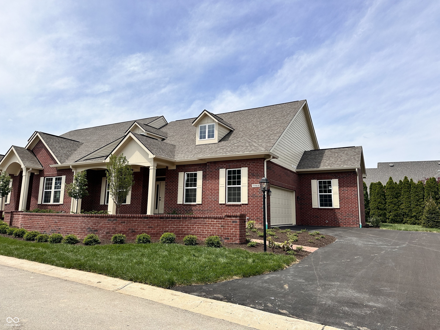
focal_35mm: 24
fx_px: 305
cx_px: 220
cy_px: 165
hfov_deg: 71.6
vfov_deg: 56.8
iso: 80
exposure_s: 1/5848
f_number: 1.78
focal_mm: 6.86
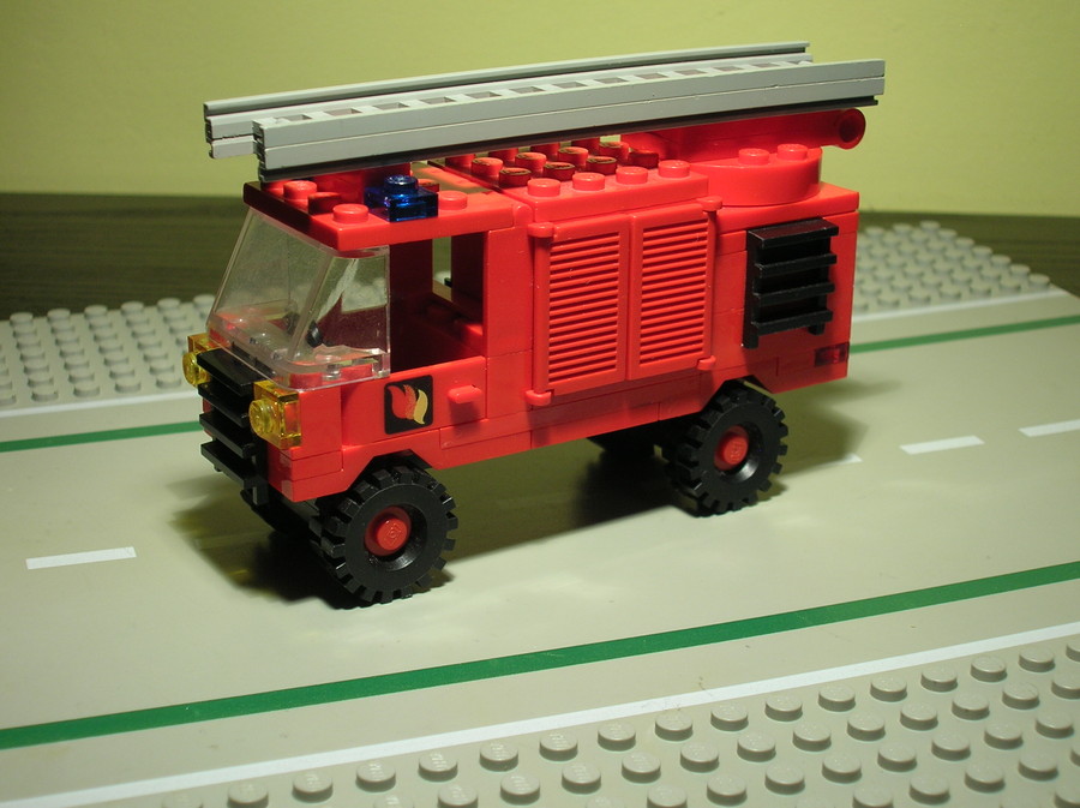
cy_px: 404
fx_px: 1808
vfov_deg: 25.2
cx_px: 540
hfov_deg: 33.3
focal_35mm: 58
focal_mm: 9.7
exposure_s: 1/14.6
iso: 50
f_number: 3.5
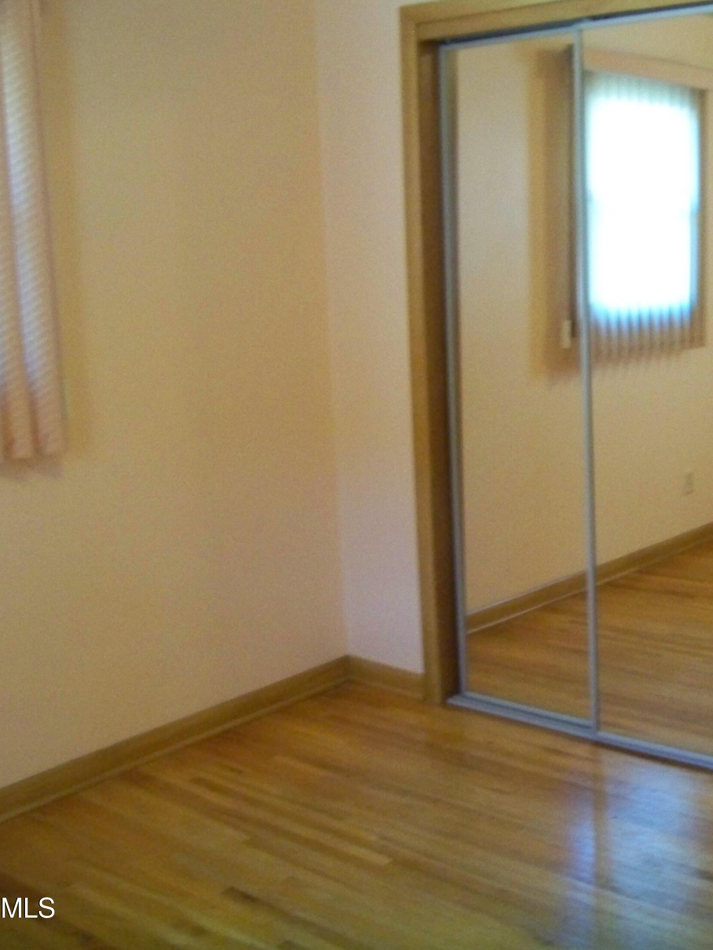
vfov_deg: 42.1
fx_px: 1236
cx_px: 605
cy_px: 467
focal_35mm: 45
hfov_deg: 31.1
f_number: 2.8
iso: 500
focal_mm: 5.85
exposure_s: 1/30
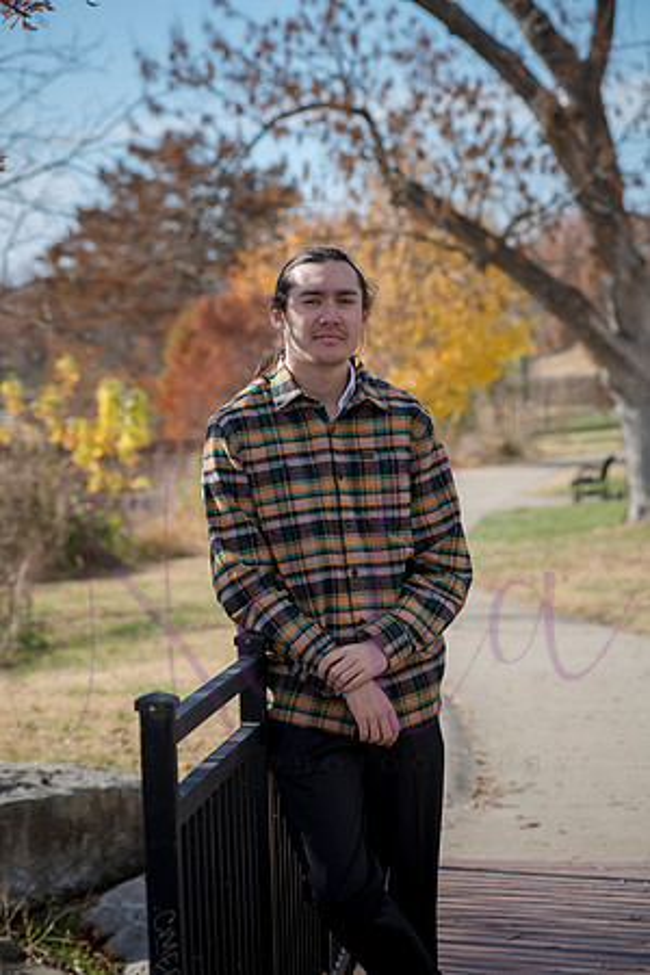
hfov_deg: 12.2
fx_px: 3033
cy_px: 488
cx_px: 325
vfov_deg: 18.3
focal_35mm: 112
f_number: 6.3
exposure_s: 1/800
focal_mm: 112
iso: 400
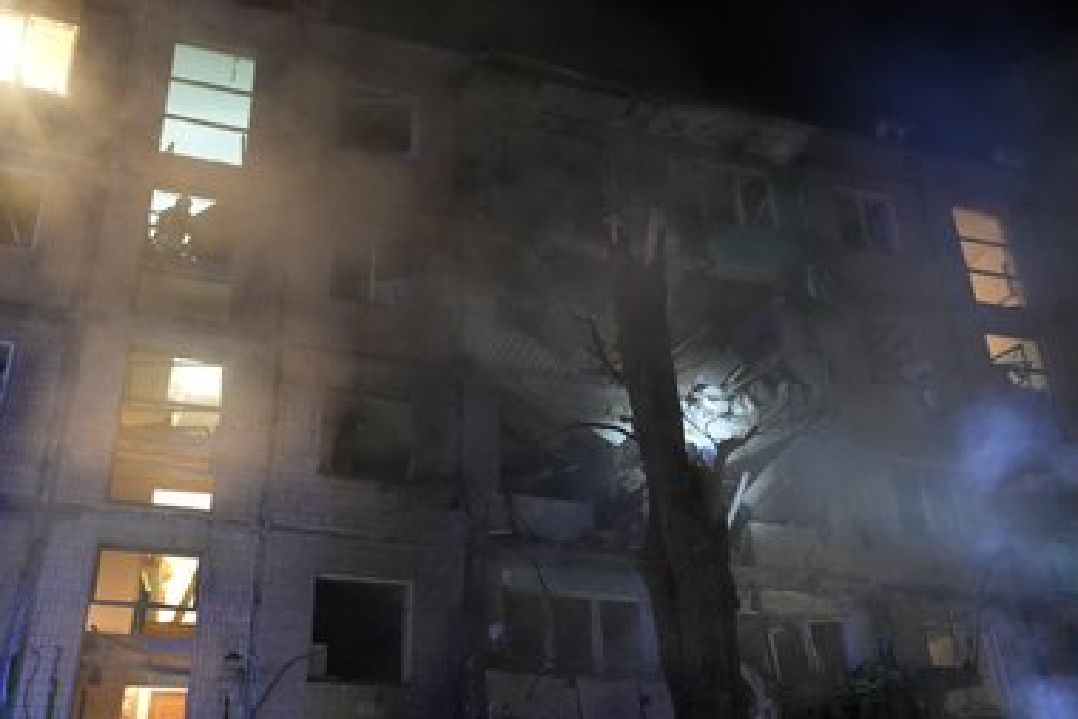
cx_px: 512
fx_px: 1138
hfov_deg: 50.7
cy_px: 377
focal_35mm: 38
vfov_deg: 35.1
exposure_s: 1/20
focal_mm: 36
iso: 12800
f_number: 2.8
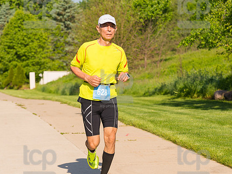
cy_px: 89
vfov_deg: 10.2
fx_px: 979
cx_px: 117
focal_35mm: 146
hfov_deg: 13.5
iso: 400
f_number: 5.6
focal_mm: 112
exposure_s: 1/2000
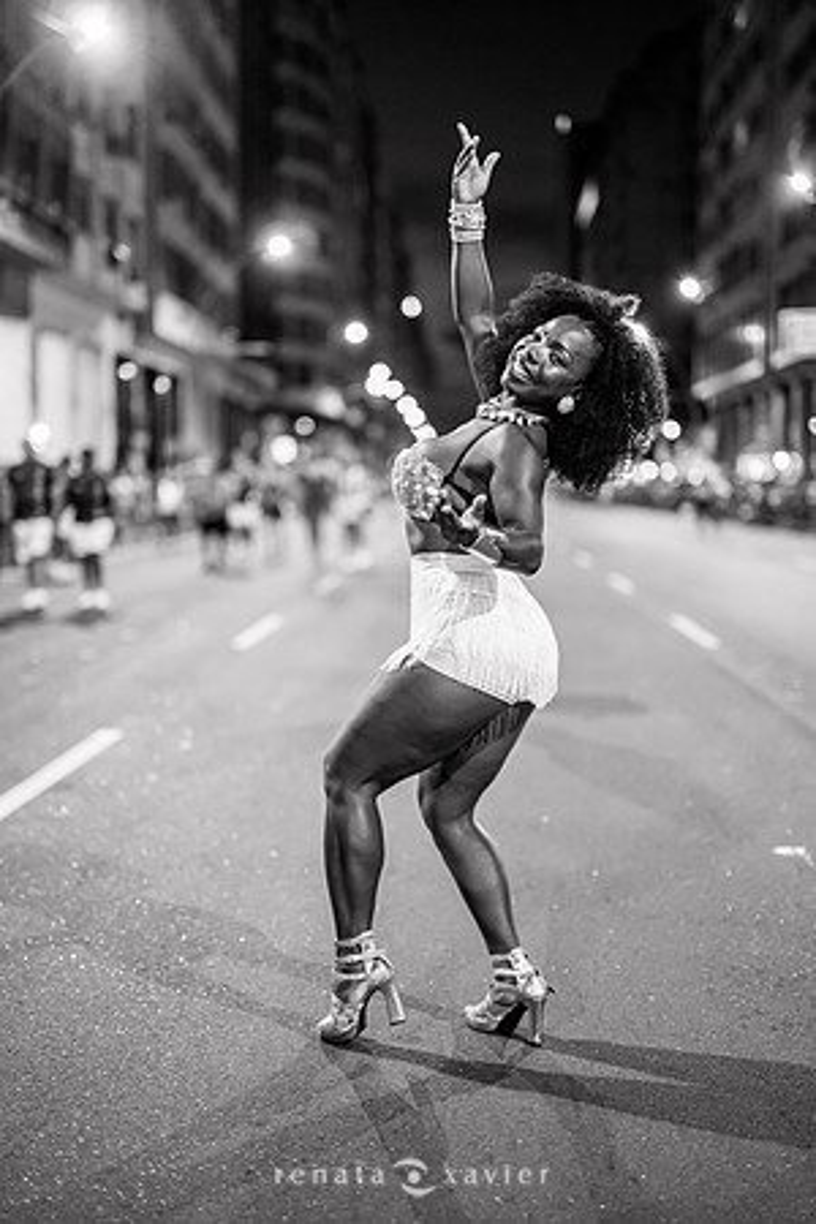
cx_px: 408
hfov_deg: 27.0
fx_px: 1700
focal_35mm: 50
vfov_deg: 39.6
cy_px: 612
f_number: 1.2
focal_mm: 50
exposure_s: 1/320
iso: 2000
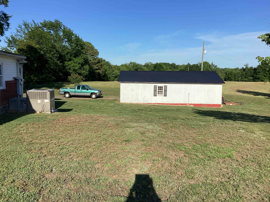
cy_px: 101
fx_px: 242
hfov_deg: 58.4
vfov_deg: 45.4
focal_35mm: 31
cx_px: 135
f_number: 2.4
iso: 25
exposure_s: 1/1567
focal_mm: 3.3
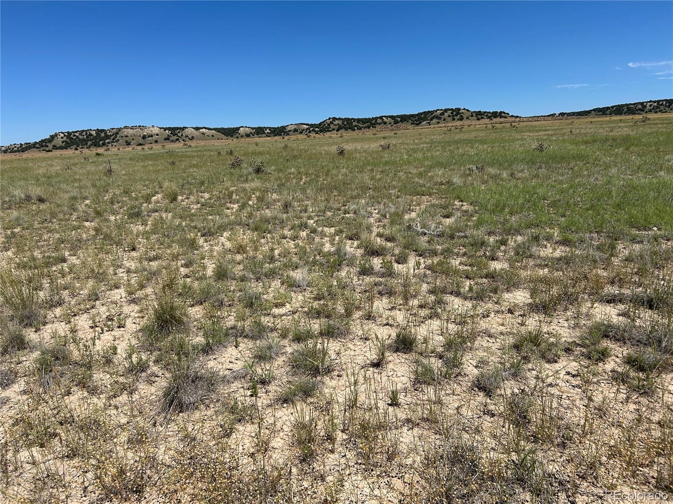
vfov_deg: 53.1
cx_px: 336
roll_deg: +3.9
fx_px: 505
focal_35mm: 26
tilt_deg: -11.7
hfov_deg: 67.3
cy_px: 252
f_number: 1.5
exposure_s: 1/6993
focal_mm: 5.7
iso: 50
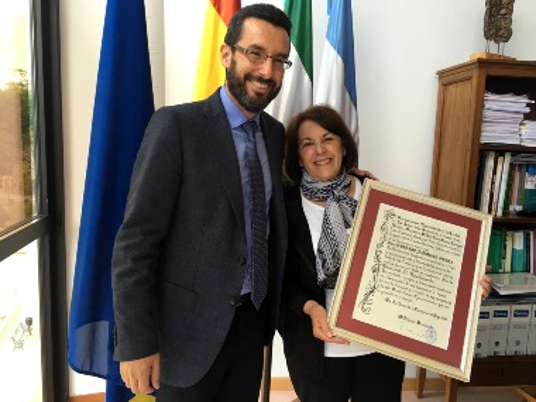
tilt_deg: -6.3
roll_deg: -2.1
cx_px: 268
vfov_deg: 48.2
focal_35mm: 29
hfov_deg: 61.7
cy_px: 201
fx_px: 449
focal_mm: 4.15
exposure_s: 1/33
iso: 25
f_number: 2.2
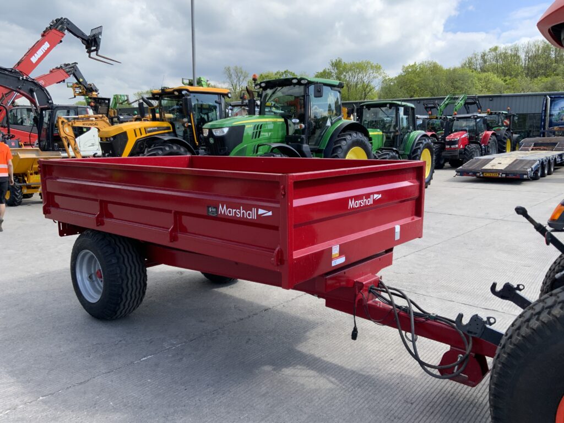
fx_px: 472
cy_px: 212
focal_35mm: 29
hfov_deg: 61.7
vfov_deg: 48.2
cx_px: 282
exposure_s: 1/719
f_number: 1.8
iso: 16
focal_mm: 3
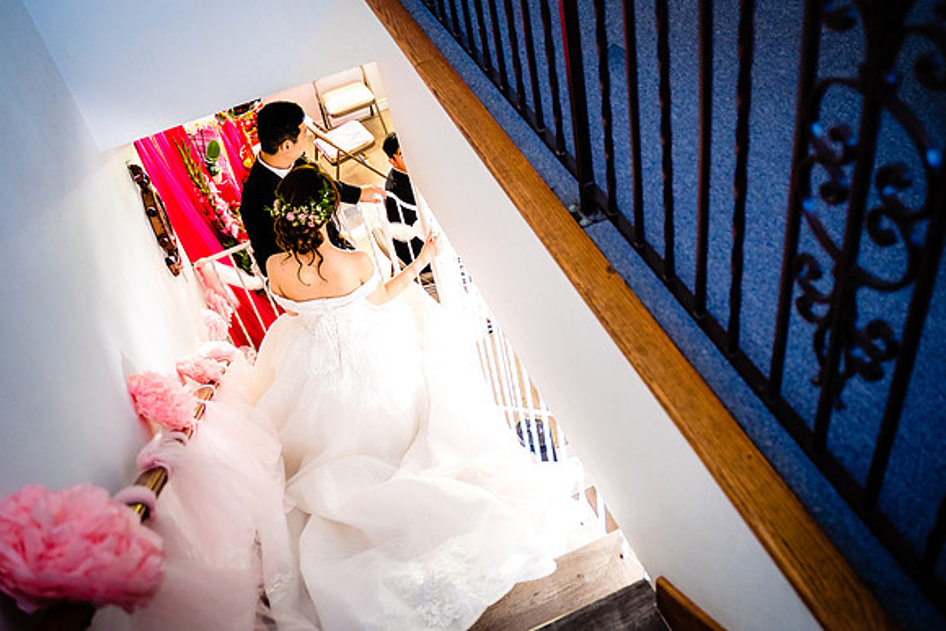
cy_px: 257
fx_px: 880
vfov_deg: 39.3
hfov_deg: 56.5
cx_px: 466
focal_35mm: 33
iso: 2000
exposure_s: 1/100
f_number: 2.8
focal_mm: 28
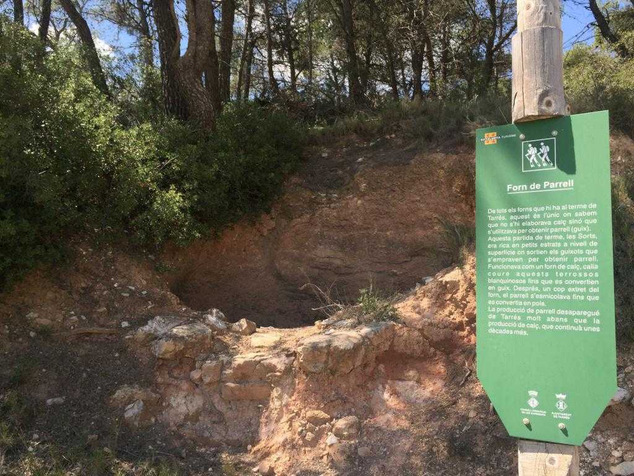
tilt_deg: +6.8
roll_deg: -2.5
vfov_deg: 48.2
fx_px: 531
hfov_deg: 61.7
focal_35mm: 29
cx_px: 317
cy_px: 238
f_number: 2.2
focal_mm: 4.15
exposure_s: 1/1130
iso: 32
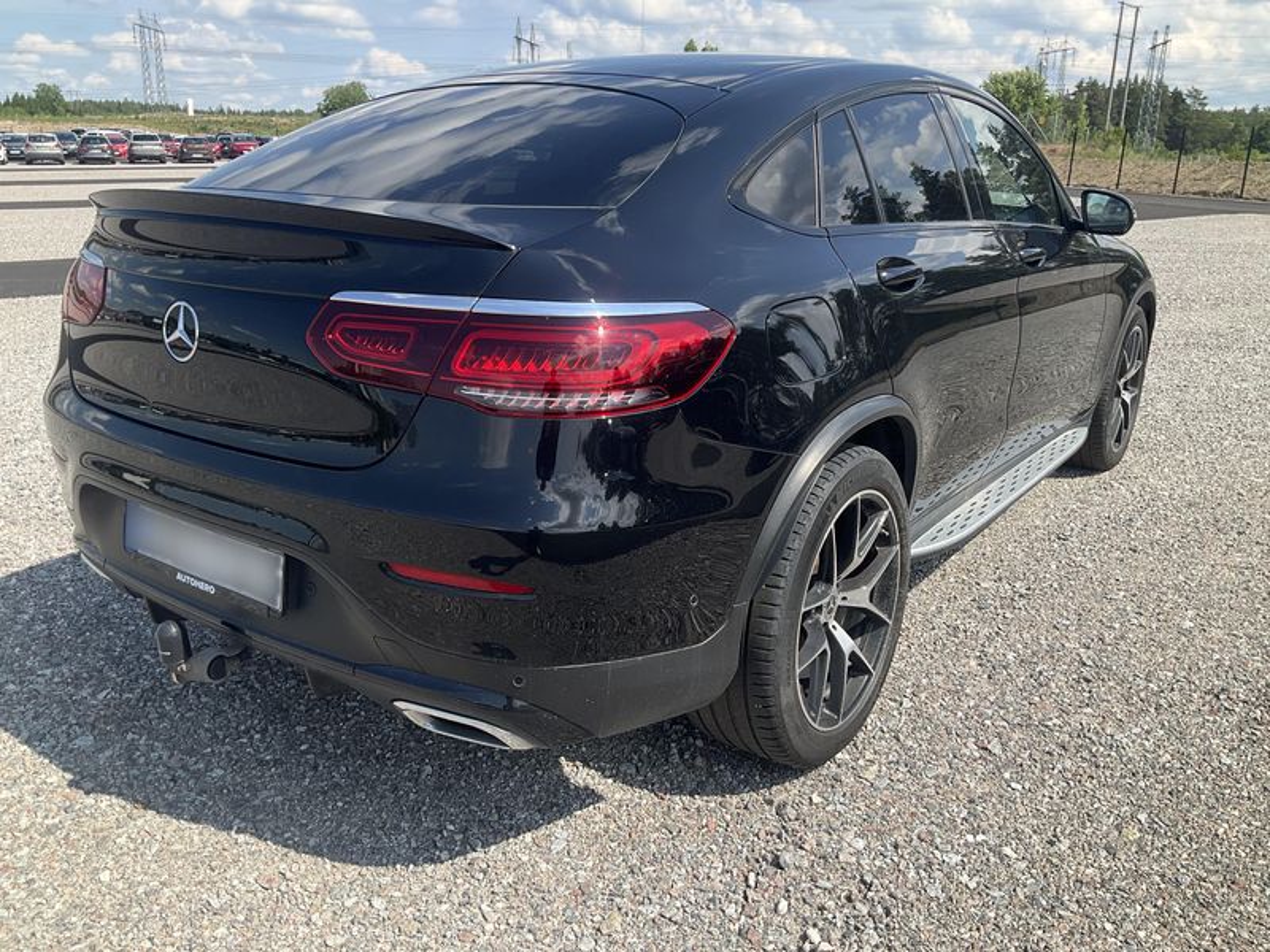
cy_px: 476
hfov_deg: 61.7
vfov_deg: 48.2
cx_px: 635
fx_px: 1064
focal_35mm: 29
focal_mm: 3
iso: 25
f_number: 1.8
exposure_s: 1/1221
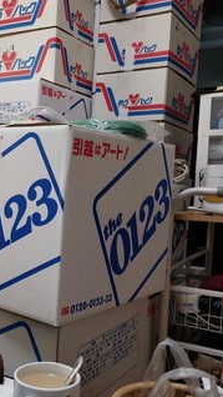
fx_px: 389
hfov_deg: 30.7
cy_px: 211
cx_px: 27
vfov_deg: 54.0
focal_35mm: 37
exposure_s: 1/50
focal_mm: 4.1
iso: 400
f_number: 1.7
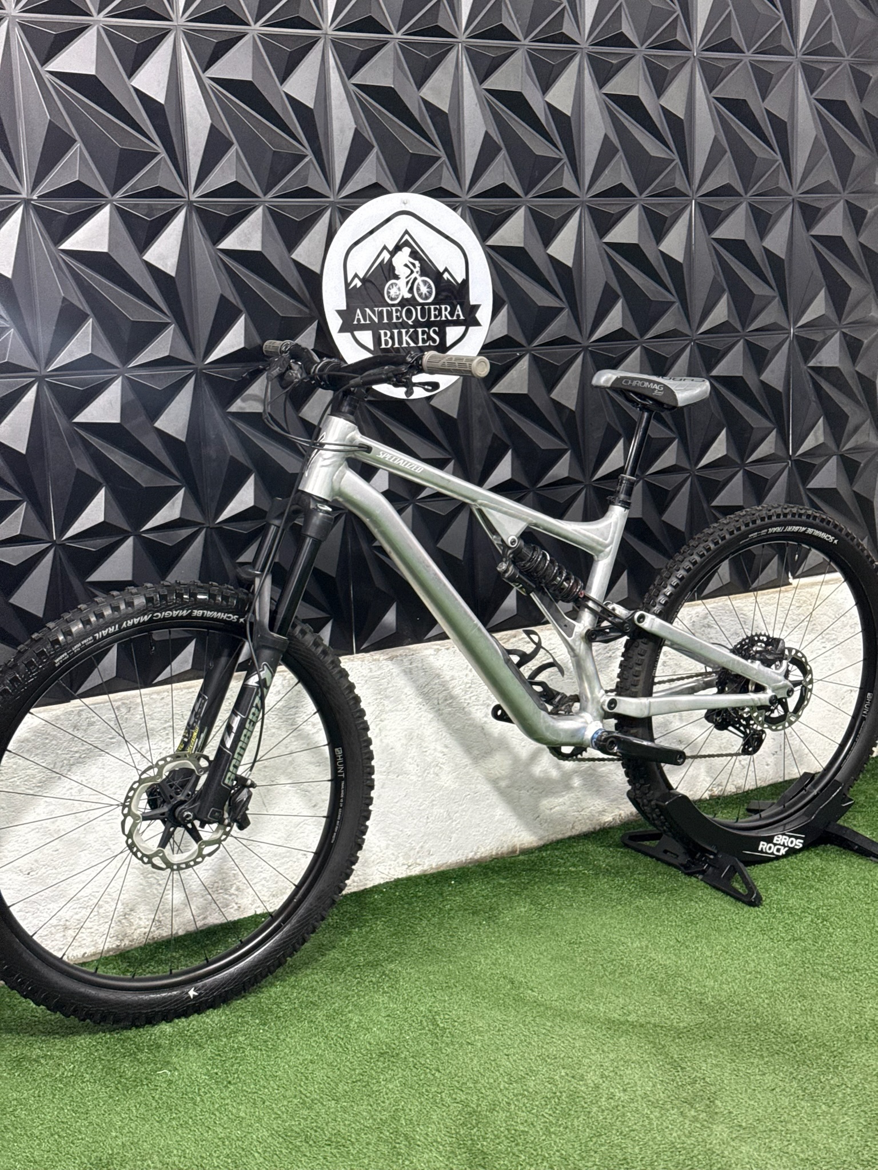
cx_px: 439
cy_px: 585
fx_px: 1623
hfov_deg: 30.3
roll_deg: +1.3
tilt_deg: -10.6
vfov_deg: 39.7
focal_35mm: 48
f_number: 1.78
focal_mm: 6.76
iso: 250
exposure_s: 1/60
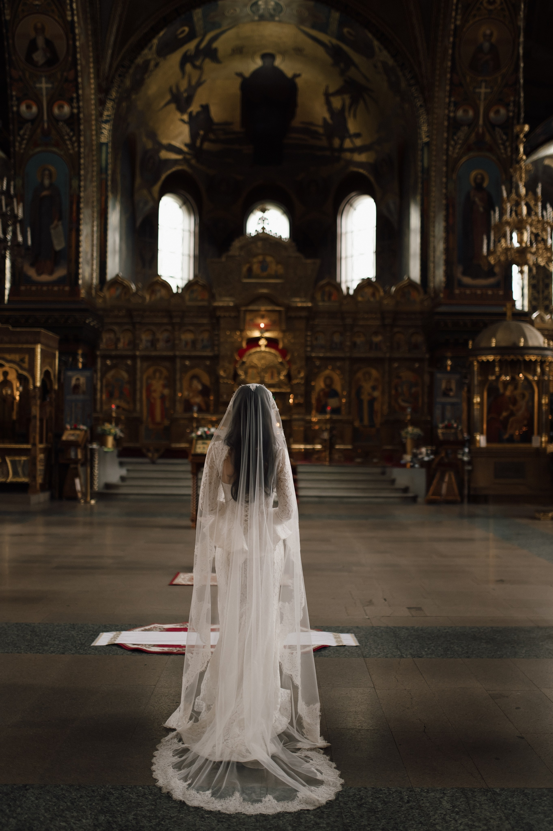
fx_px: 808
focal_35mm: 35
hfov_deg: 37.8
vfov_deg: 54.5
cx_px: 276
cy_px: 416
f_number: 1.8
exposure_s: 1/400
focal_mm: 35
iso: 500
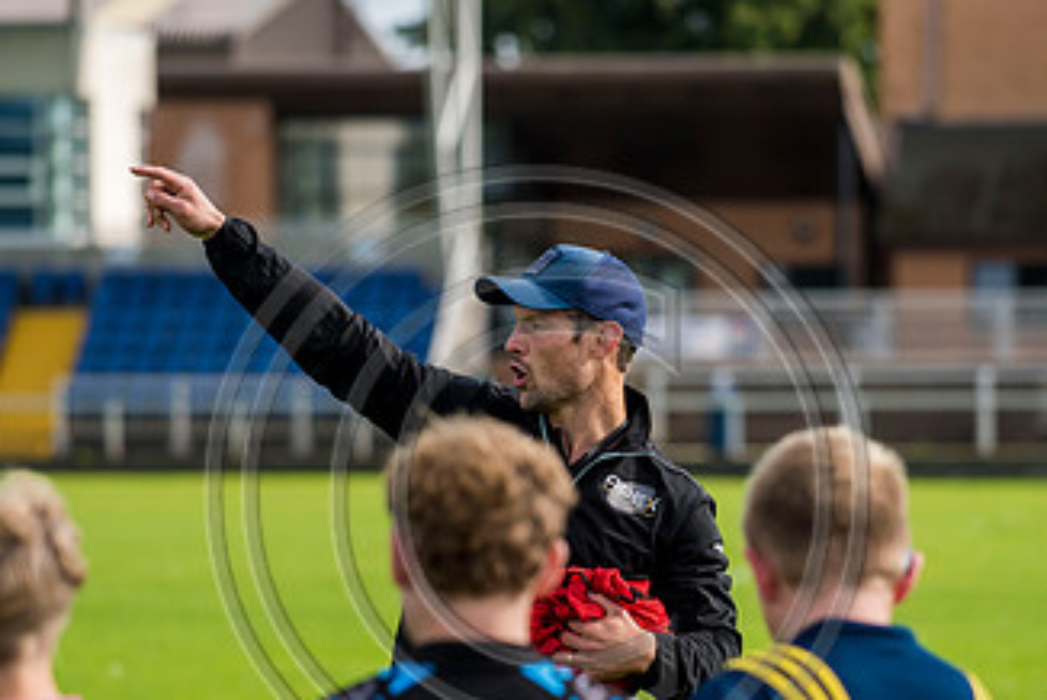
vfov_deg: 4.4
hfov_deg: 6.6
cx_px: 536
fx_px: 9053
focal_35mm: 311
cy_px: 490
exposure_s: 1/1600
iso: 250
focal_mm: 175
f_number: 4
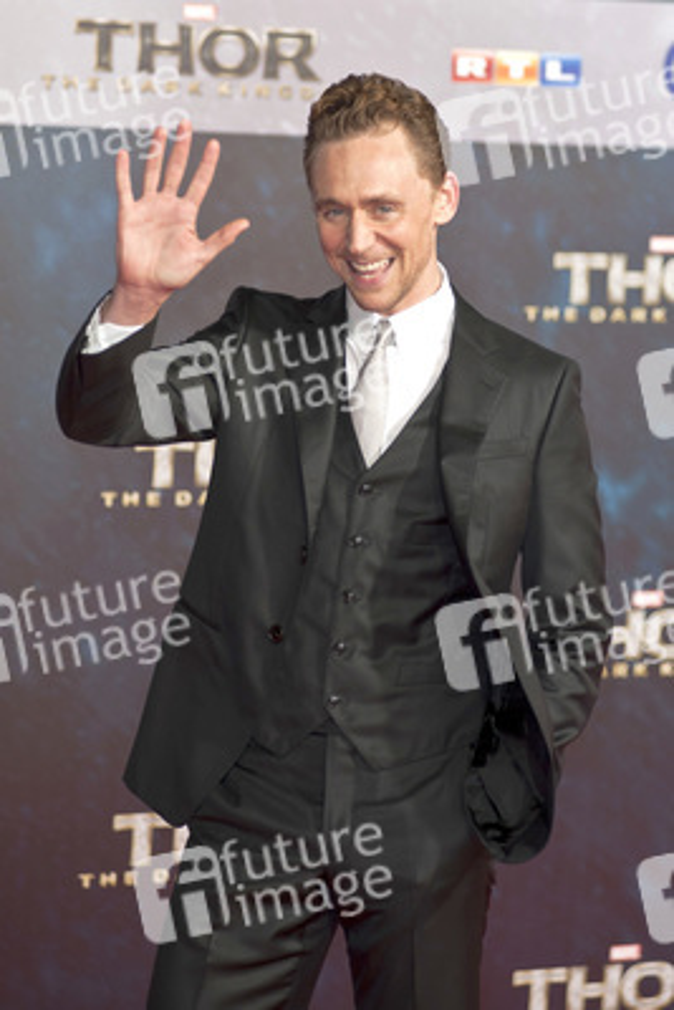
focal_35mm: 125
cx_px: 337
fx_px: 3507
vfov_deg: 16.4
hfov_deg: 11.0
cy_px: 505
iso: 800
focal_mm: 125
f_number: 4
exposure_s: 1/200
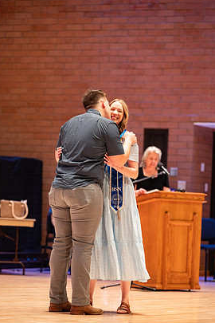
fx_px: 1245
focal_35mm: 139
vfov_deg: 14.8
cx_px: 108
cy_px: 167
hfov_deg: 9.9
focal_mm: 125
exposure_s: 1/200
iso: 1000
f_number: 2.8
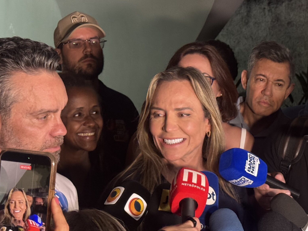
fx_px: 712
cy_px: 86
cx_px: 198
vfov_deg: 18.4
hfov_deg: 24.3
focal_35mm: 80
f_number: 1.78
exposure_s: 1/40
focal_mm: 6.76
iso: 320
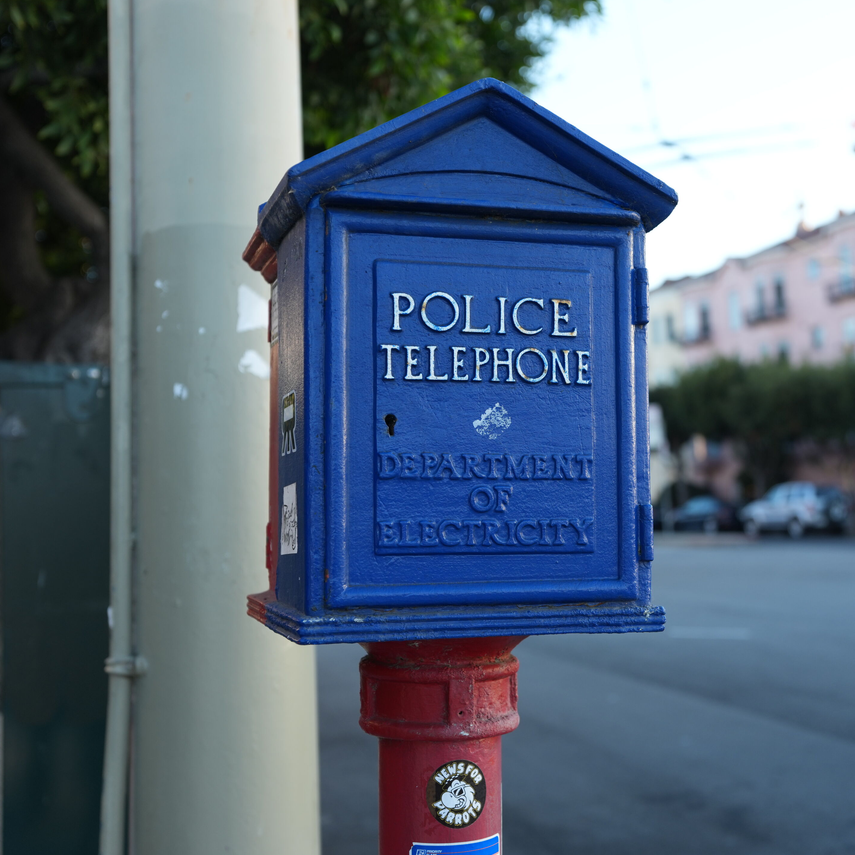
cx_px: 458
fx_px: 1257
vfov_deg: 37.6
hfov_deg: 37.5
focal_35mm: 45
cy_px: 427
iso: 250
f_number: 2.8
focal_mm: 35
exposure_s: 1/500
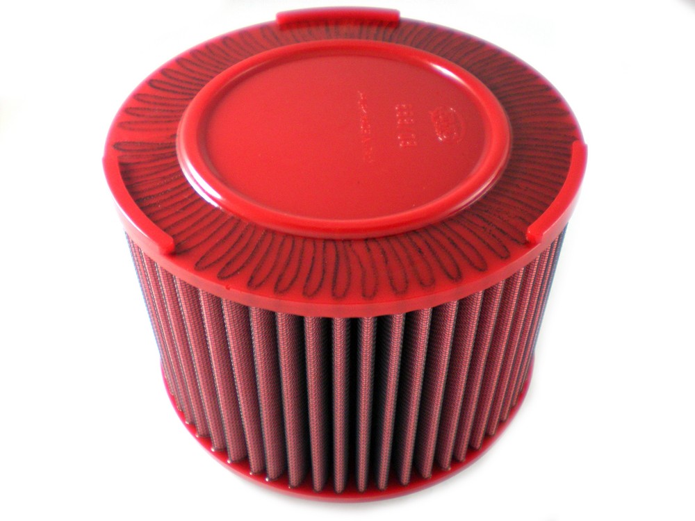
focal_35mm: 38
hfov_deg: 49.0
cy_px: 260
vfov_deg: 37.7
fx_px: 763
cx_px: 348
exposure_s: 1/40.5
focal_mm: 6.3
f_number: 3.1
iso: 200
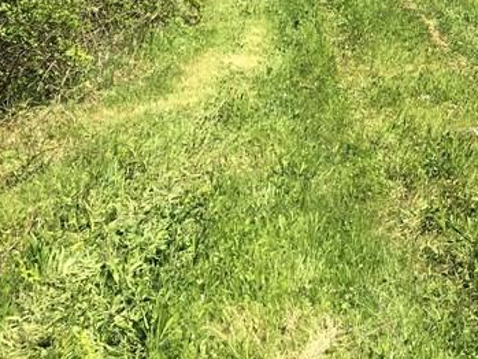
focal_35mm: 85
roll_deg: +0.9
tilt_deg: +0.8
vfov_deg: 16.0
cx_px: 660
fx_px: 1174
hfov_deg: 20.5
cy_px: -164
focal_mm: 4.15
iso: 25
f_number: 2.2
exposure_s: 1/950
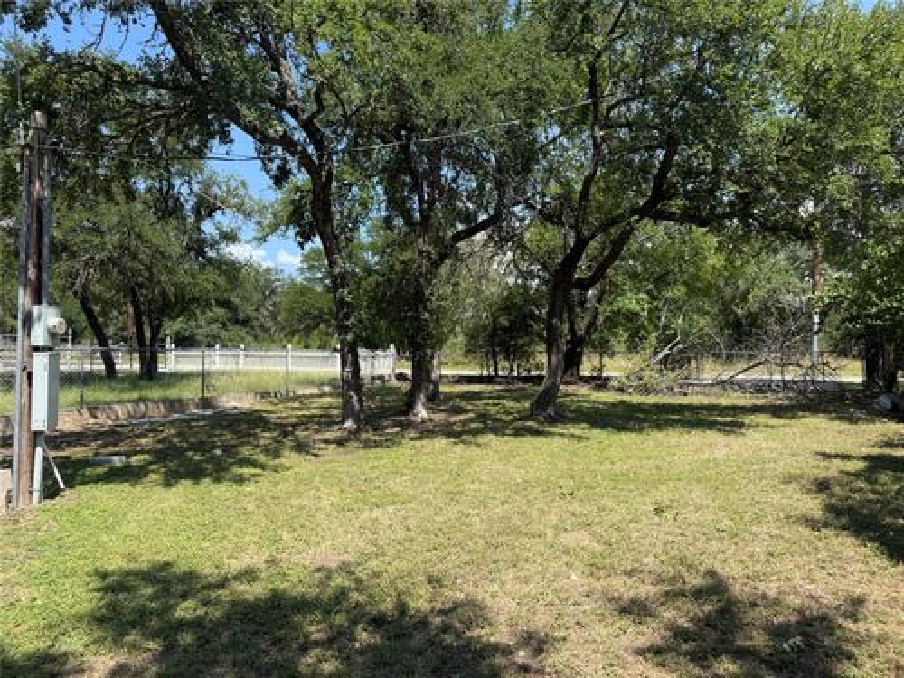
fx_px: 627
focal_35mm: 24
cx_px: 452
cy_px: 339
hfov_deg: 71.6
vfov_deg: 56.8
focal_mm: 6.76
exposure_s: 1/2232
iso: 80
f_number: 1.78
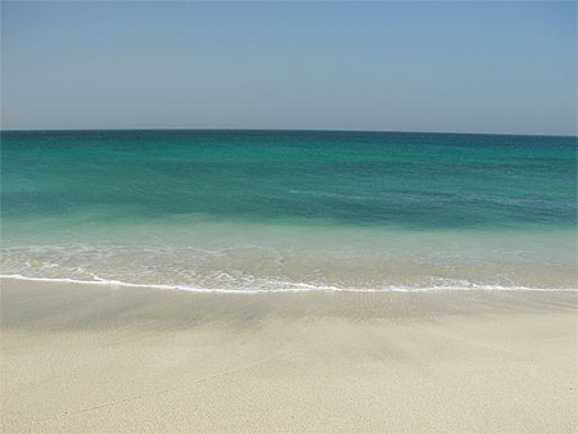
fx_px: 601
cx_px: 289
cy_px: 217
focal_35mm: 36
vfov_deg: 39.7
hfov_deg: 51.3
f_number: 5.6
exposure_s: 1/500
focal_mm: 6
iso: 50
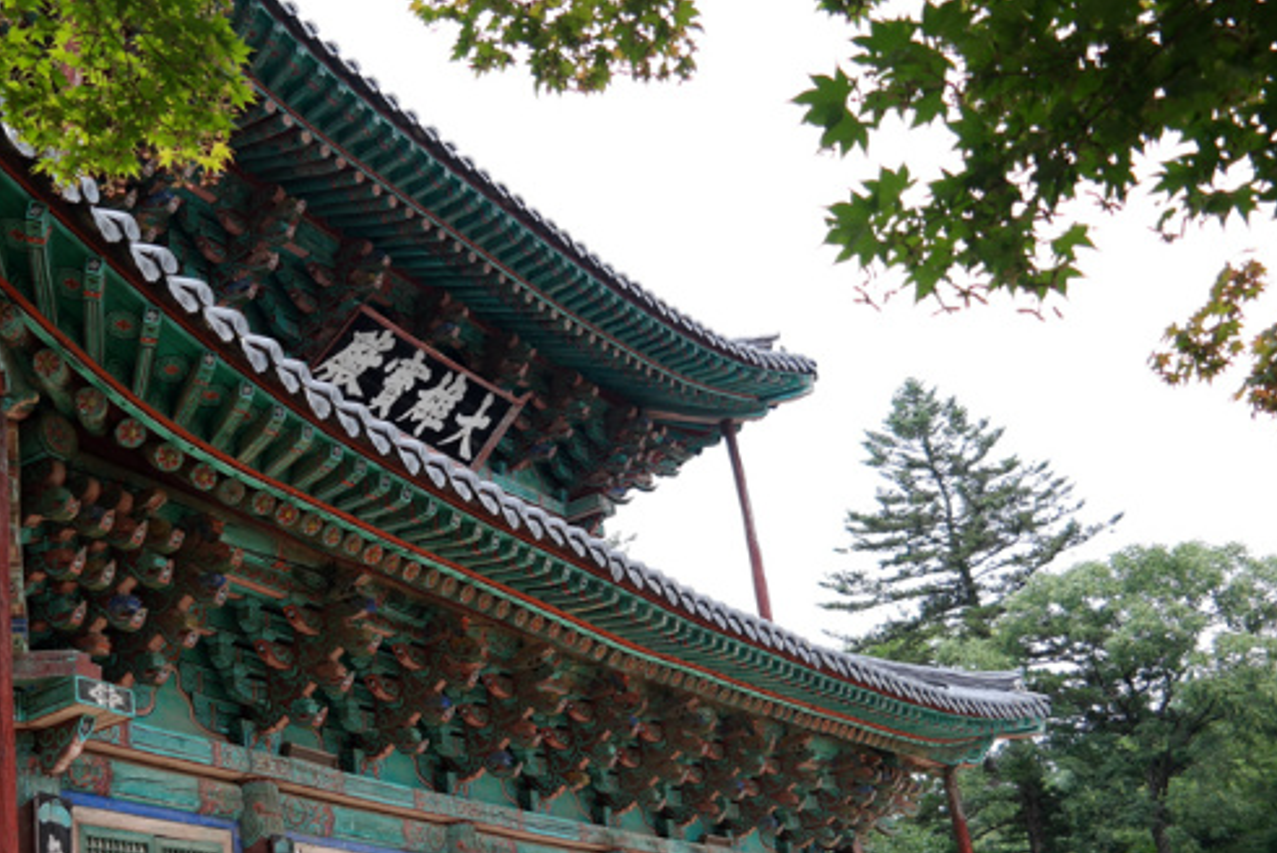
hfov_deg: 45.3
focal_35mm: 42
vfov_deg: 31.7
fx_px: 1491
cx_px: 369
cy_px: 554
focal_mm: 18
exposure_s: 1/160
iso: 100
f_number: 3.5
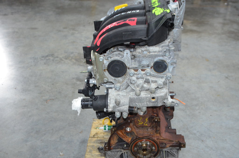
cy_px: 79
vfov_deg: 30.7
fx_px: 288
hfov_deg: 45.0
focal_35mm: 44
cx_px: 120
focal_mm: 29
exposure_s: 1/60
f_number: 4.5
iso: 1250
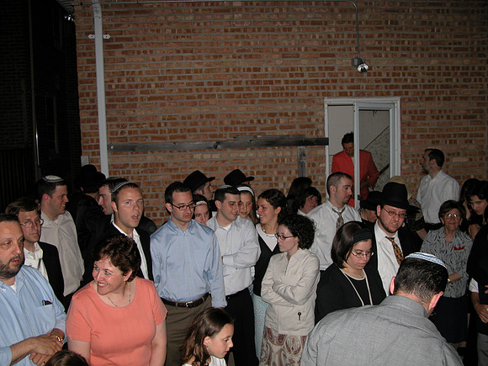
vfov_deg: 41.8
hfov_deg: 54.0
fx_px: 479
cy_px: 183
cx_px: 244
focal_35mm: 34
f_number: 2.8
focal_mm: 8.9
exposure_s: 1/60
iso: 100
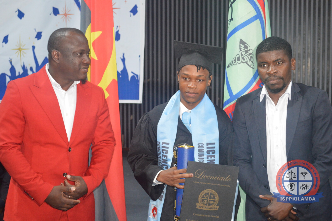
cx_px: 166
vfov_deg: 21.5
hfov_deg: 31.9
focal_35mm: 63
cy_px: 110
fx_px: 581
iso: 2000
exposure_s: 1/60
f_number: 5.3
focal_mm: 42
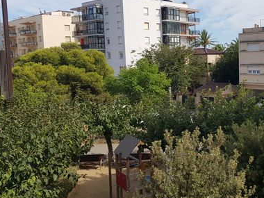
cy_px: 81
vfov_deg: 35.0
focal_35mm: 41
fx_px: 313
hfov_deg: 44.2
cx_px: 200
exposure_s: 1/1788
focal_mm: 4.2
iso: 40
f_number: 1.7
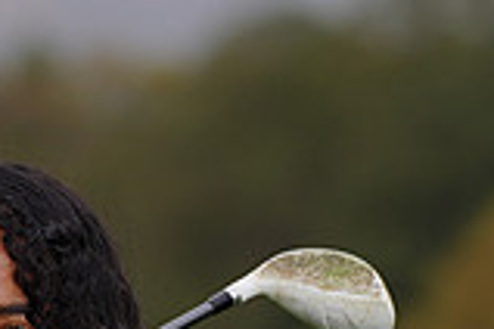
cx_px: -124
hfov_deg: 2.8
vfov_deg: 1.9
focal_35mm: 731
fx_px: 10030
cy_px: 525
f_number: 5.6
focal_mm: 200
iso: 200
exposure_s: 1/200
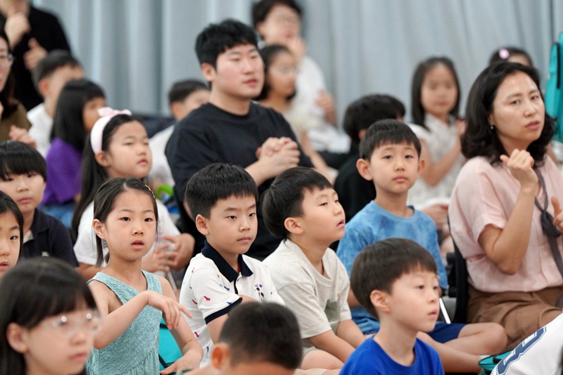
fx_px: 3128
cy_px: 188
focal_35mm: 200
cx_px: 282
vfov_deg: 6.9
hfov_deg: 10.3
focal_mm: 200
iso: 3200
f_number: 4
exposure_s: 1/250
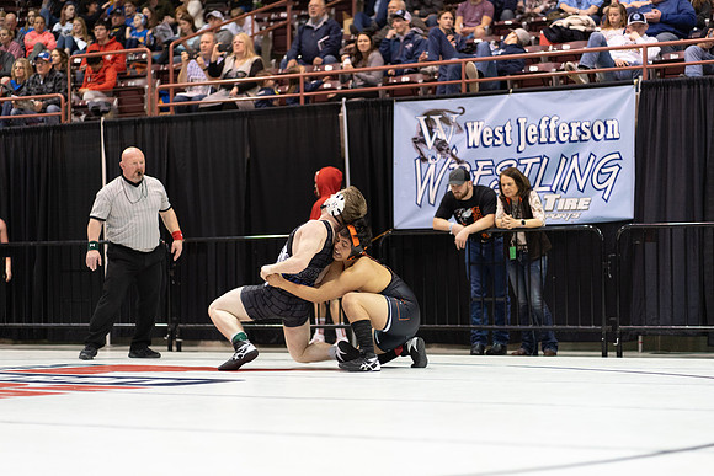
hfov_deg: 23.9
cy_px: 238
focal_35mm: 85
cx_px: 357
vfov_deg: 16.1
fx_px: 1686
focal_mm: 85
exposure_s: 1/500
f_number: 1.8
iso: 2500
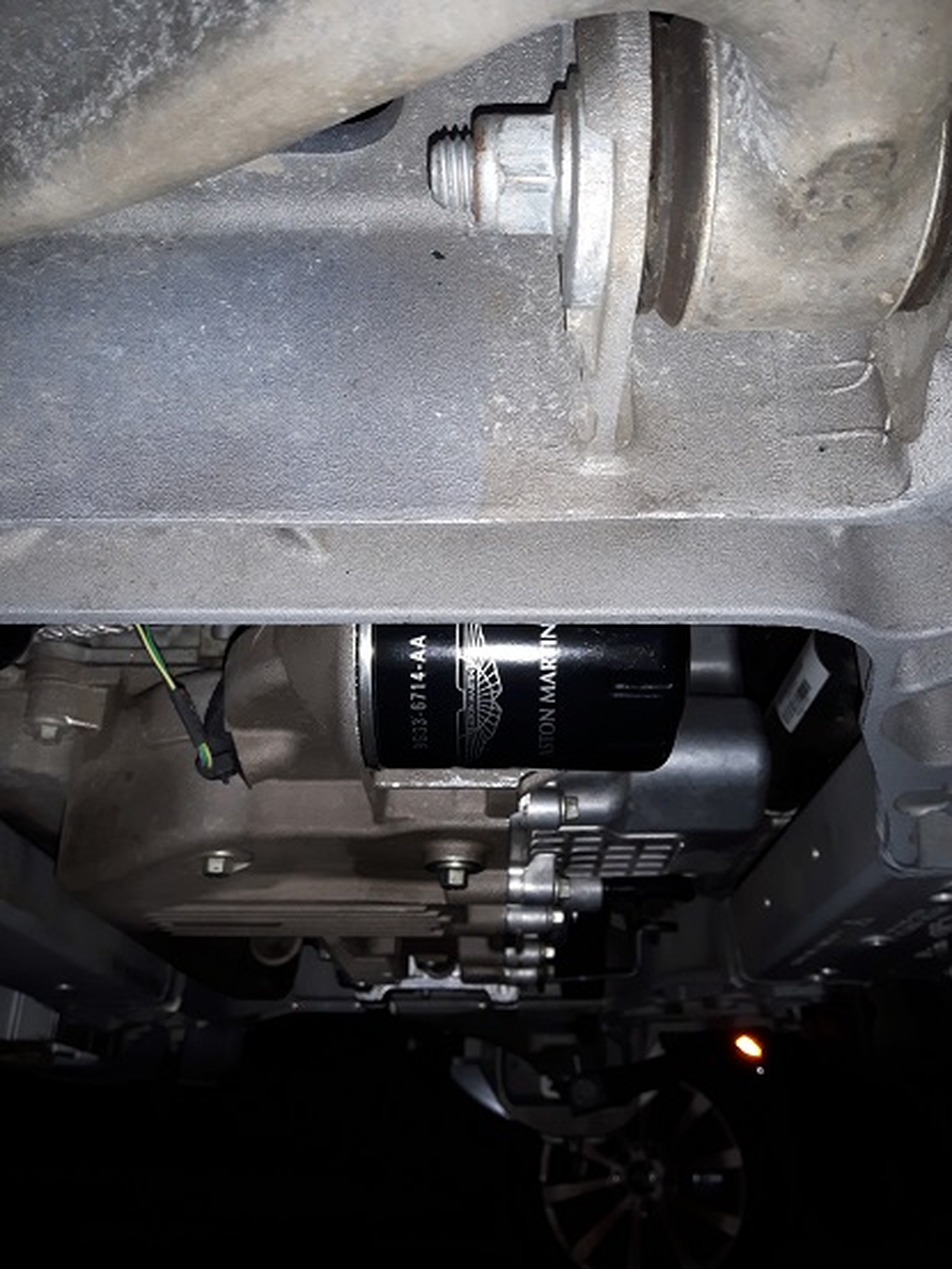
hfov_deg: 45.5
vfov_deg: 58.3
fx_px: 1136
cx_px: 476
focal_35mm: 31
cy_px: 634
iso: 64
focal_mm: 3.7
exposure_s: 1/50
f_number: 1.9
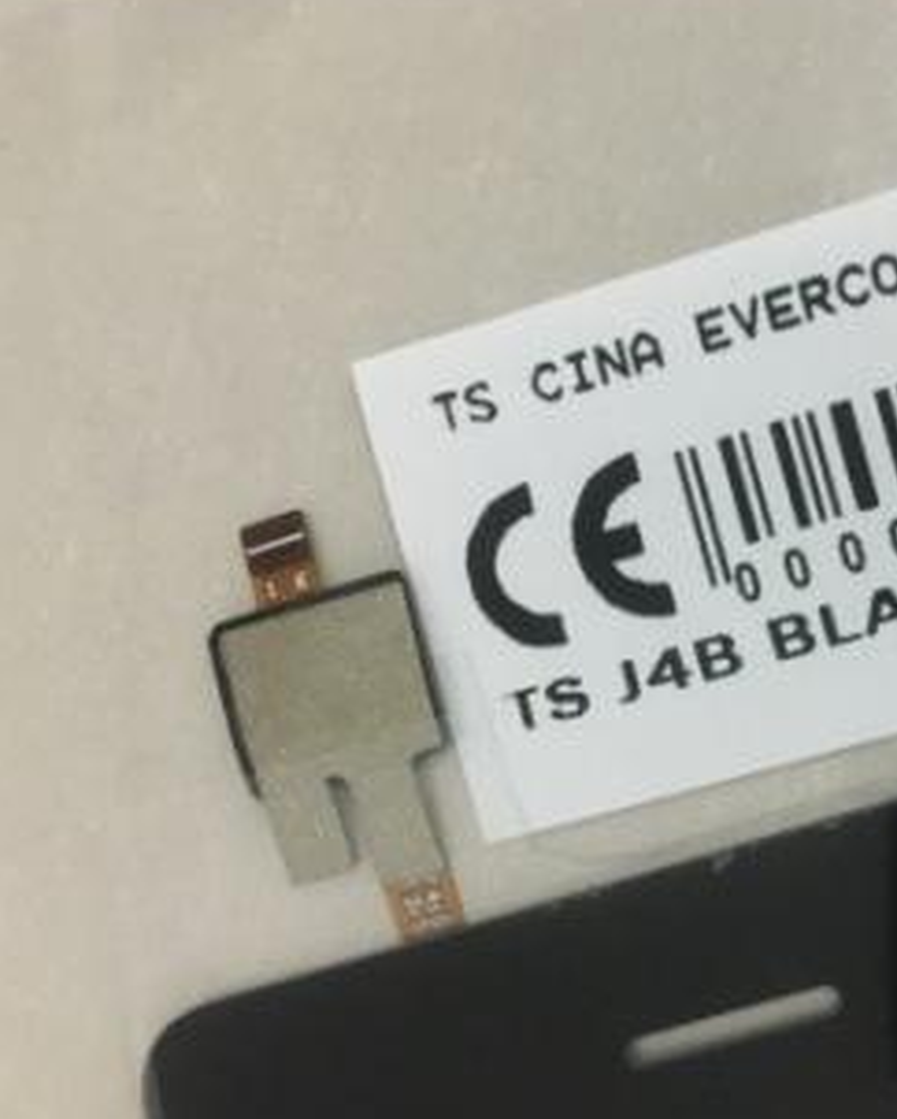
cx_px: 760
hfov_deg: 34.2
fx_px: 1392
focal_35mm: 42
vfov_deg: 43.8
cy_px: 571
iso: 200
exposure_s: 1/25
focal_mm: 4.15
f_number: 2.2
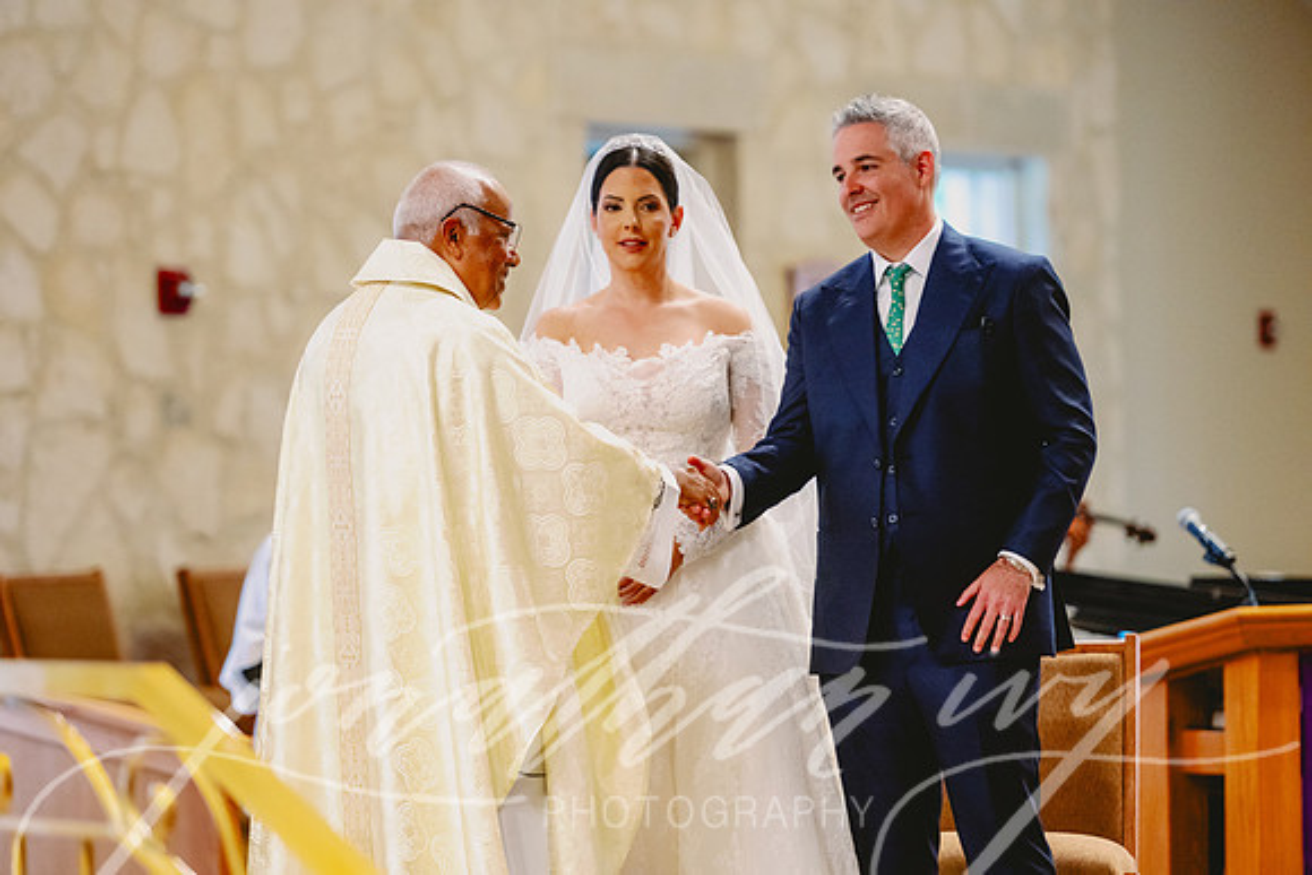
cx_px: 656
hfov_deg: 12.1
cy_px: 438
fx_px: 6197
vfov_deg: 8.1
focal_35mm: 170
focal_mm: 170
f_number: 2.8
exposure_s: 1/320
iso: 2500
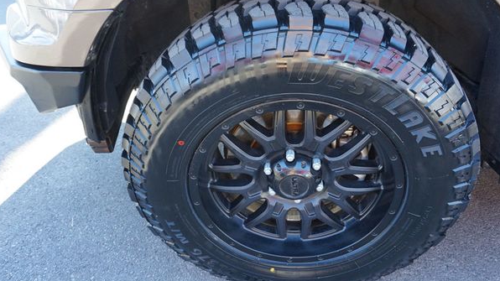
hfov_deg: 69.8
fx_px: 358
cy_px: 129
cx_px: 261
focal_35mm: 27
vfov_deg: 42.8
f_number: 4
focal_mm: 16
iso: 800
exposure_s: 1/160
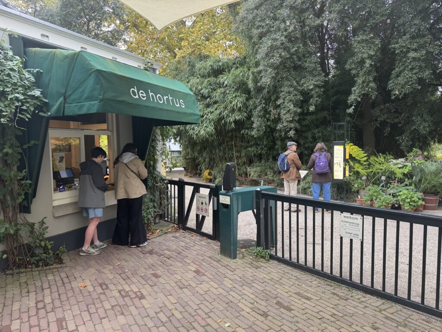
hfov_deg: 71.6
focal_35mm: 24
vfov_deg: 56.8
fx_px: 306
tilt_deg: -1.1
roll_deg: +1.8
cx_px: 221
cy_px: 166
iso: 100
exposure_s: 1/121
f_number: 1.78
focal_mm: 6.76
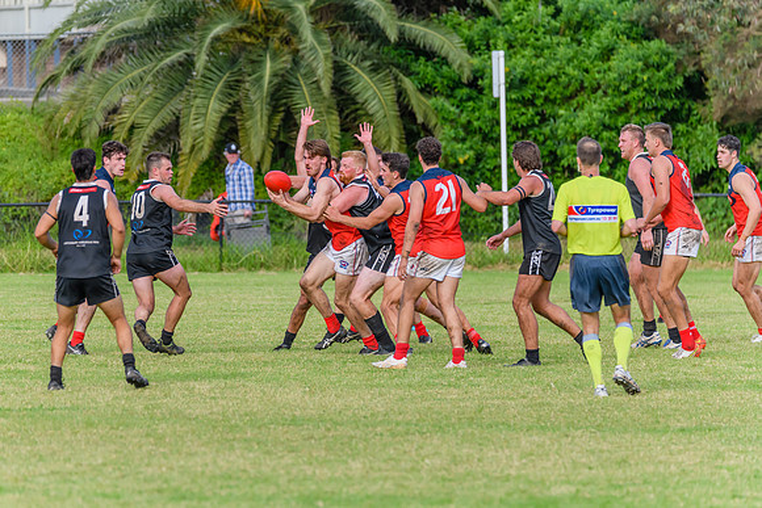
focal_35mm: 427
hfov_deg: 4.8
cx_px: 337
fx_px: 9039
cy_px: 260
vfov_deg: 3.2
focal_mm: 380
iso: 1100
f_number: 6
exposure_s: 1/2000
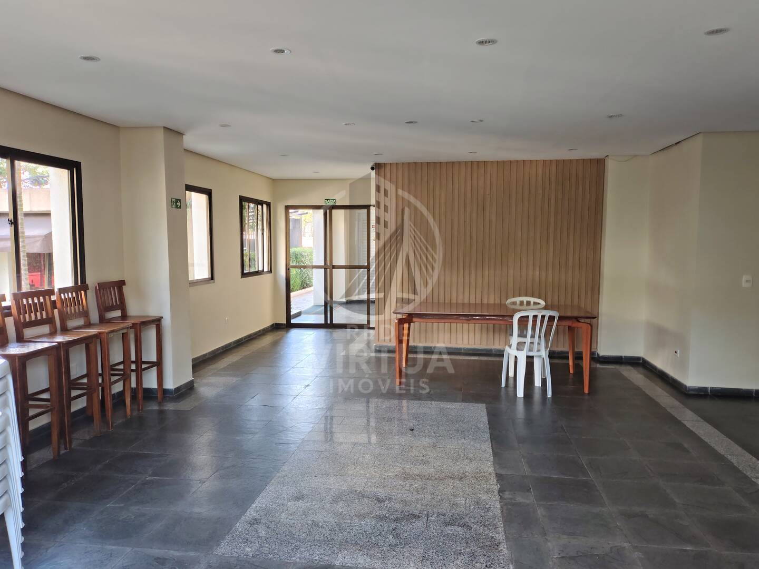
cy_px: 284
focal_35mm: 25
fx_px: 548
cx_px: 380
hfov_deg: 69.4
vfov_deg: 54.9
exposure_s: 1/74.2
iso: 438
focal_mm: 4.71
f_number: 1.7
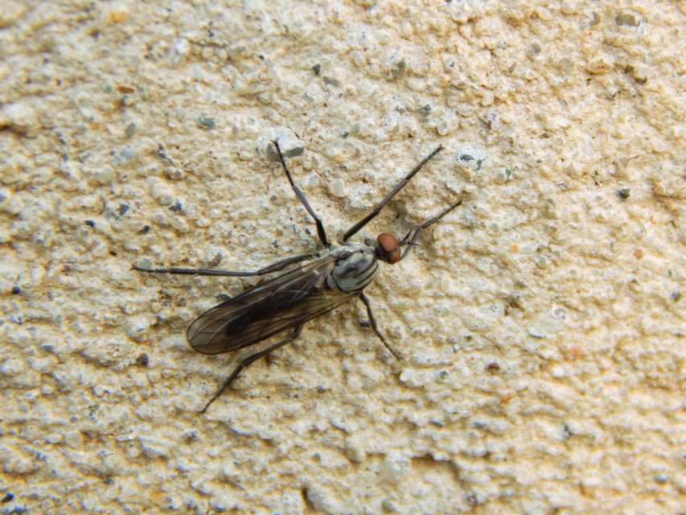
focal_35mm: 207
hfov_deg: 9.6
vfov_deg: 7.2
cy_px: 258
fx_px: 4103
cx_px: 343
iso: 125
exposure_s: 1/160
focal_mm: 37.1
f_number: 5.4
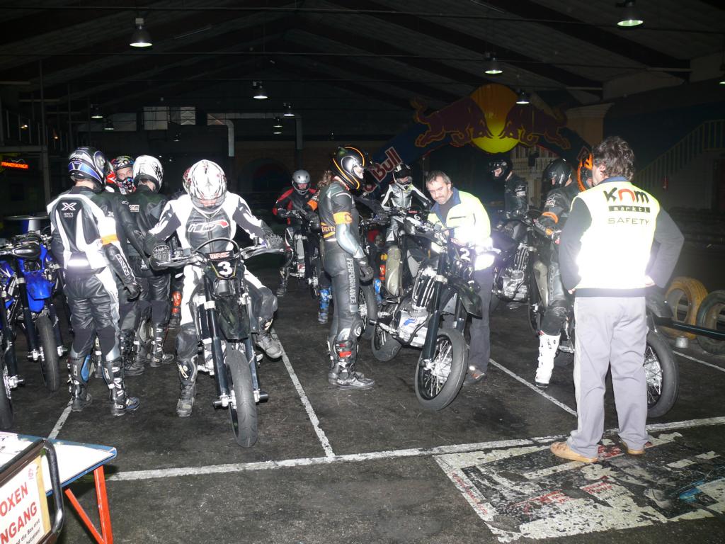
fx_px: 733
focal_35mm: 35
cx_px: 362
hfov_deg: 52.6
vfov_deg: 40.7
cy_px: 272
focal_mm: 7.4
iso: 100
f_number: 2.8
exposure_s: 1/30
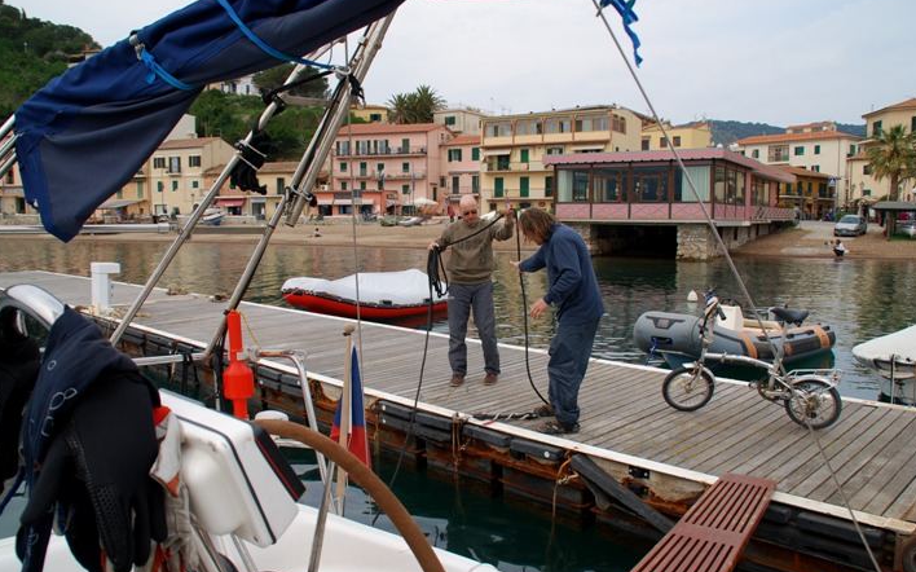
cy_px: 296
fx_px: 699
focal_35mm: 28
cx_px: 458
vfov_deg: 44.5
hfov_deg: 66.5
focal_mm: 18
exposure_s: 1/200
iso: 100
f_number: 7.1
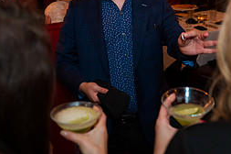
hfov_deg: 35.7
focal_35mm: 56
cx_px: 125
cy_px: 10
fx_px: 359
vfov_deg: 23.4
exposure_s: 1/200
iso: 1250
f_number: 3.2
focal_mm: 24
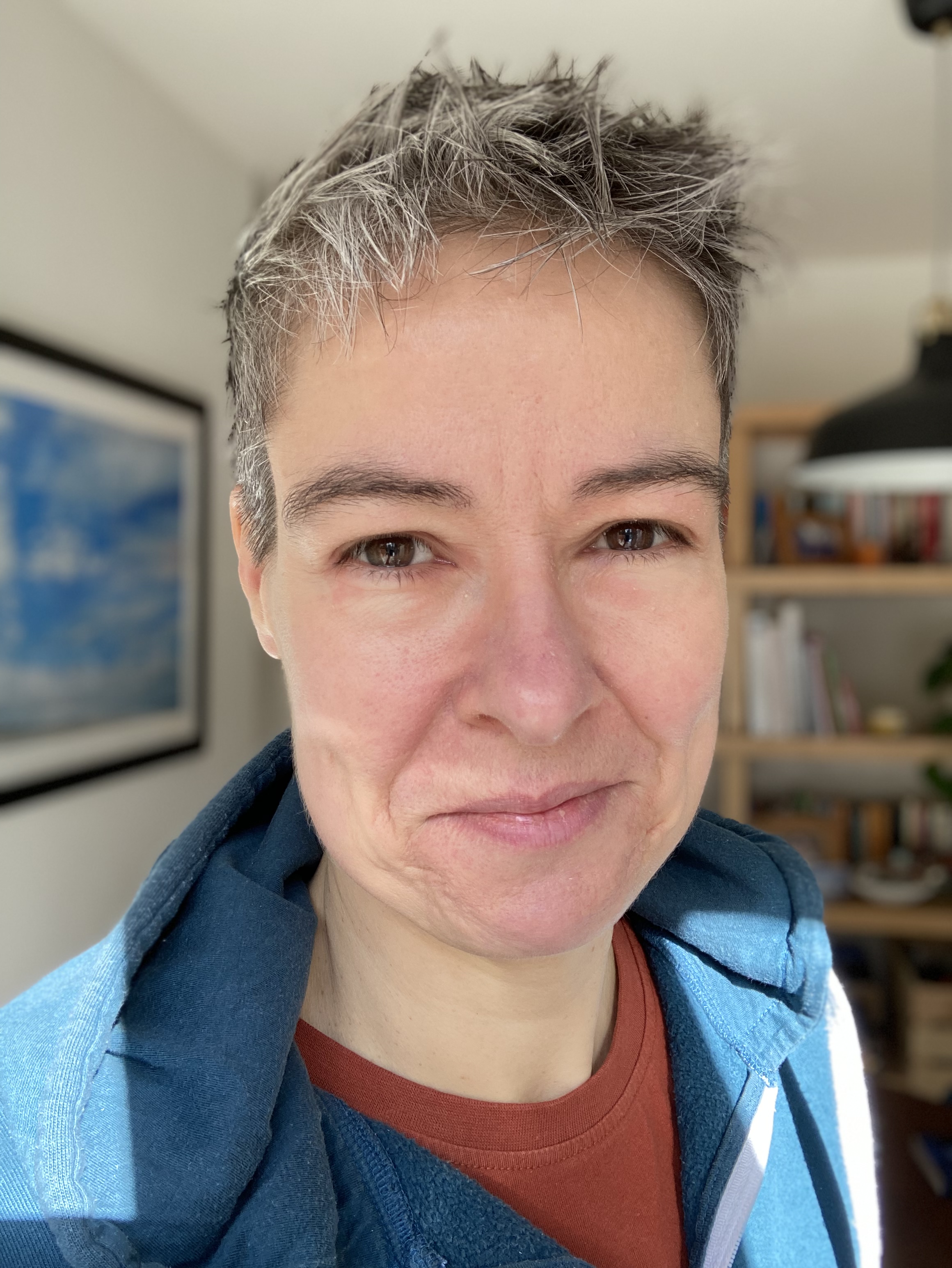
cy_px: 634
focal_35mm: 32
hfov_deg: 44.2
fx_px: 1172
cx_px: 476
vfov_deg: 56.8
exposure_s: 1/121
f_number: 2.2
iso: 40
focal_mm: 2.87
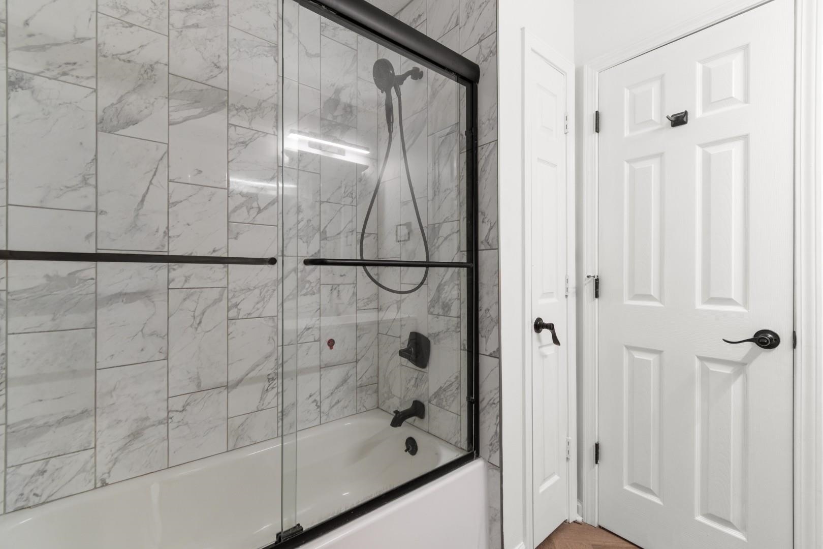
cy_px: 274
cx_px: 412
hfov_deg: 100.4
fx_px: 343
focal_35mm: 15
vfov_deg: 77.3
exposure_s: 1/3
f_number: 4.5
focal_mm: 10
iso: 100
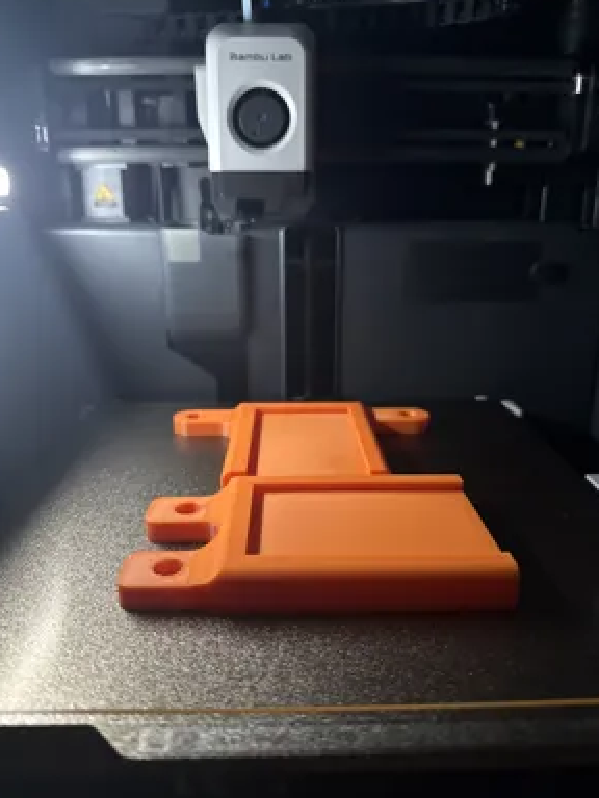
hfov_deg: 54.9
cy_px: 393
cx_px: 302
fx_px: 577
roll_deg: +0.1
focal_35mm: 25
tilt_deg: -16.1
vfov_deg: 69.4
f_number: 1.78
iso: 1000
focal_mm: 6.76
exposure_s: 1/35
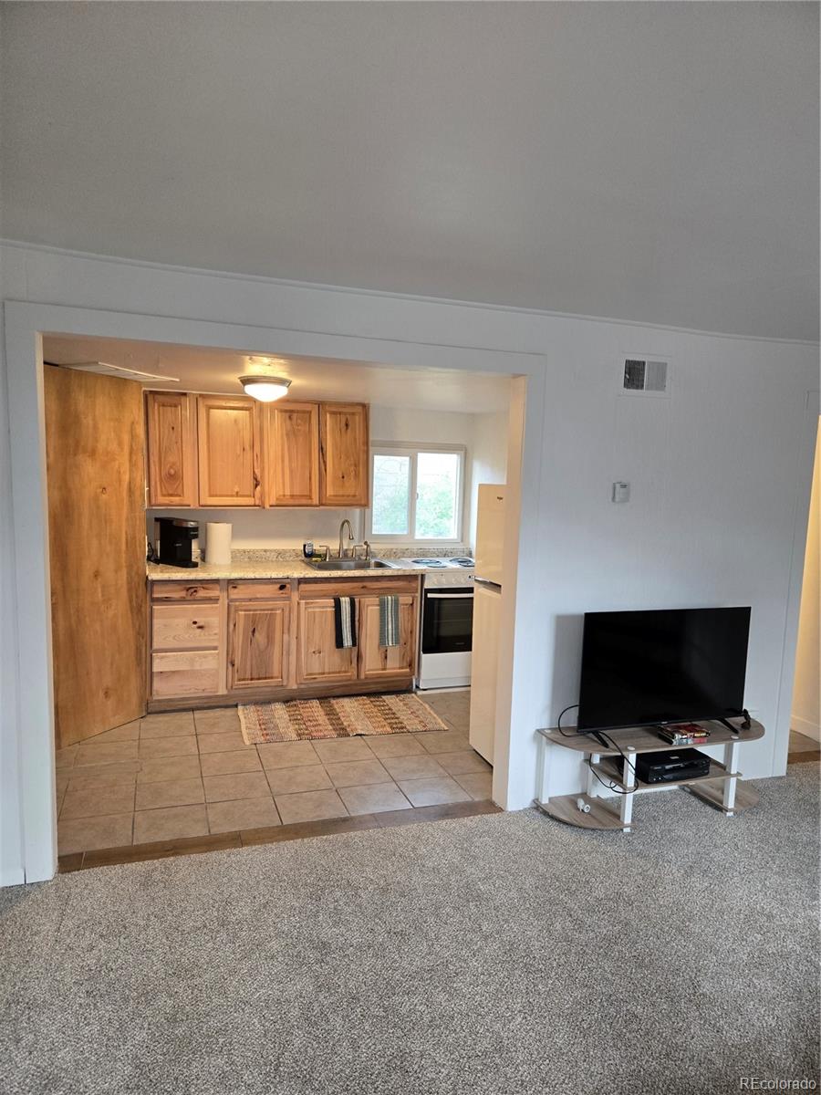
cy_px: 548
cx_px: 410
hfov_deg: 58.9
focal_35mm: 23
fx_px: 727
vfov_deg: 73.9
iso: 320
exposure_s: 1/120
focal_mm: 5.4
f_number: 1.8
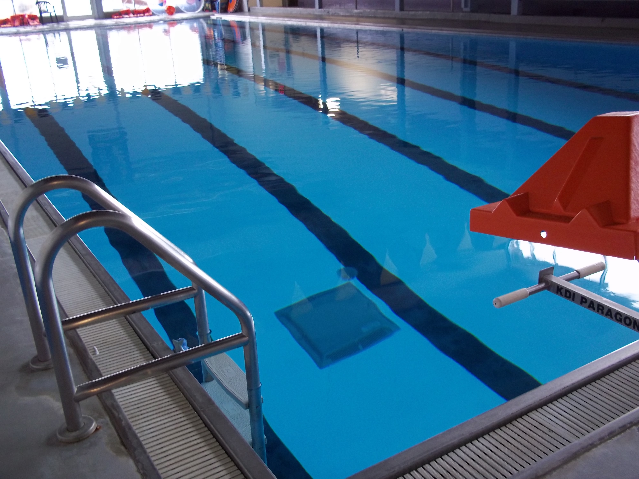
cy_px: 240
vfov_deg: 39.7
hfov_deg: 51.4
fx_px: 665
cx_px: 320
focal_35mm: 36
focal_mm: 6.5
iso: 160
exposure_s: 1/10
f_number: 3.1
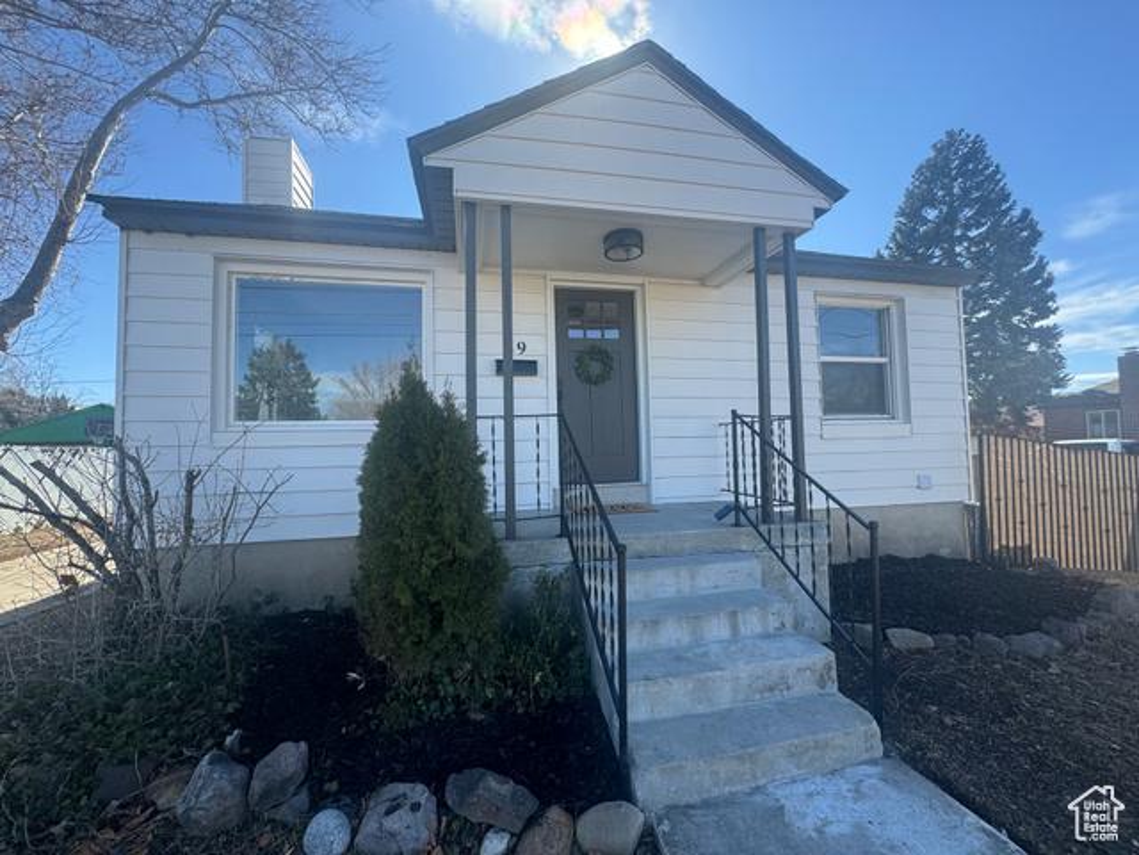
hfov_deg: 102.1
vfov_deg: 85.7
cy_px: 428
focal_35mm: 14
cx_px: 570
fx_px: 461
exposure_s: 1/482
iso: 40
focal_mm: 2.22
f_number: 2.2
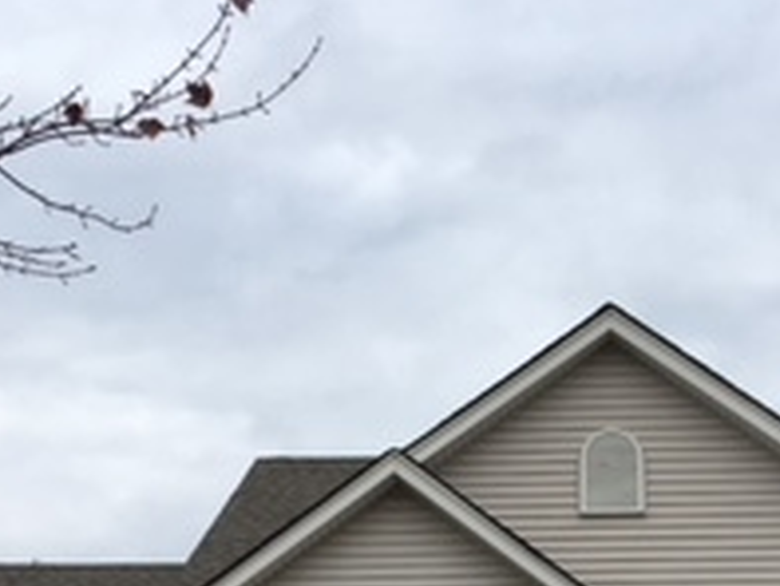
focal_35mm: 94
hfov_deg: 20.8
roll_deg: -0.1
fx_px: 2119
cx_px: 531
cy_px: 736
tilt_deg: +15.4
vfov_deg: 15.1
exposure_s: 1/591
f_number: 2.2
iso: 25
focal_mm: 4.15
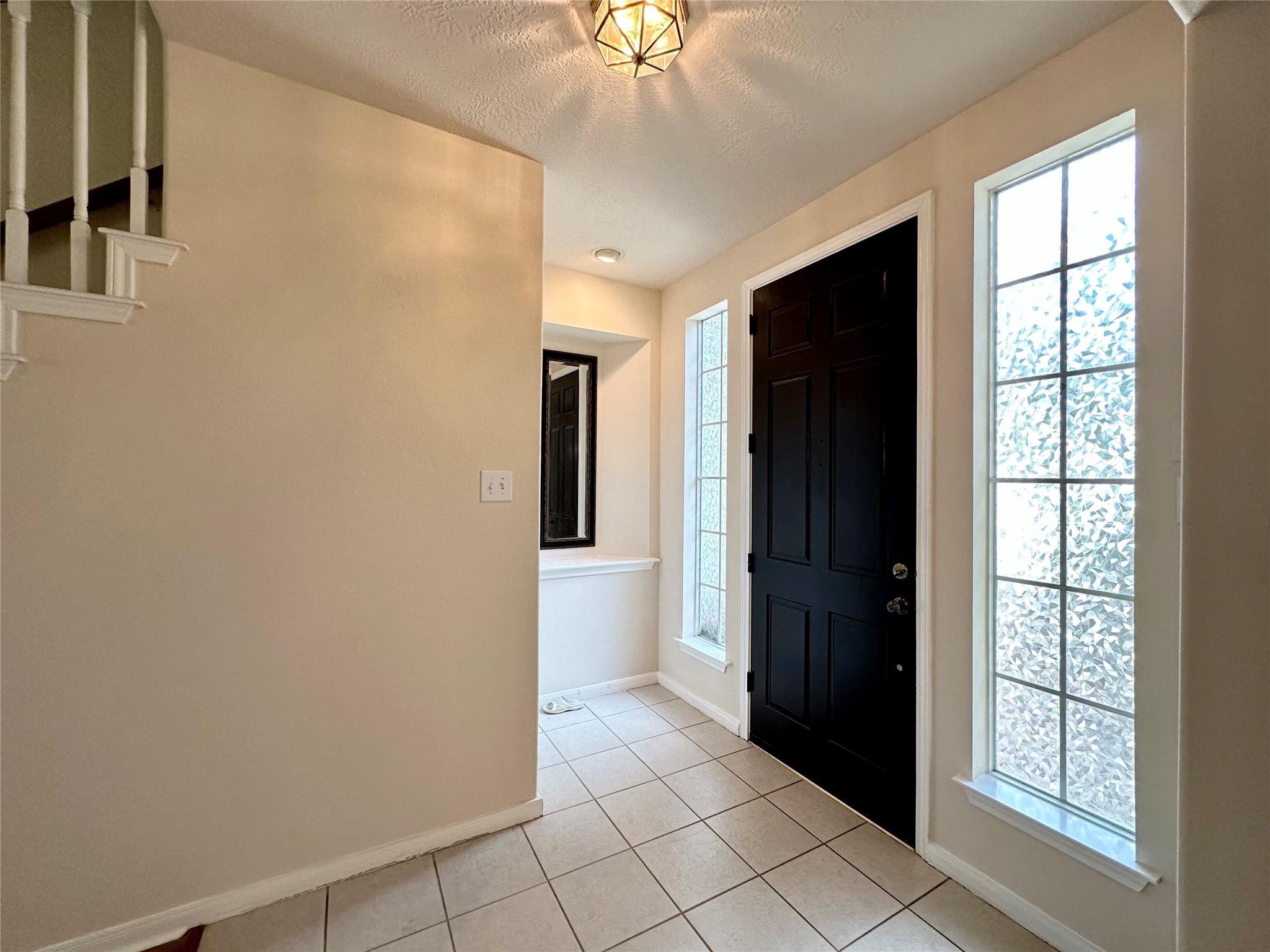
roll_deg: +0.3
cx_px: 635
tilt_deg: +1.0
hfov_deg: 102.1
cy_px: 476
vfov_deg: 85.7
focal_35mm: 14
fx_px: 514
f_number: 2.2
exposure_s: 1/120
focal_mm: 2.22
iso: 160
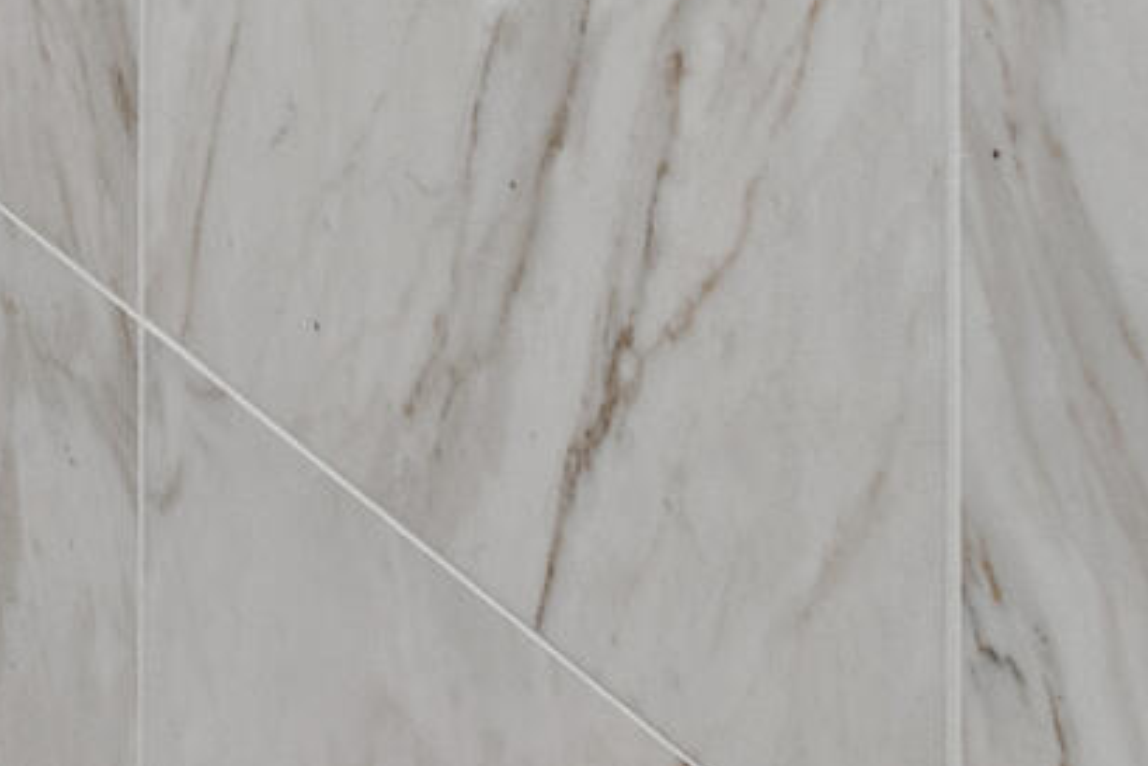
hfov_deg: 15.1
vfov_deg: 9.9
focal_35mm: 110
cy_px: -1437
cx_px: -1151
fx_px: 3509
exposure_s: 1/1.25
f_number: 9
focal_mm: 10
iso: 100
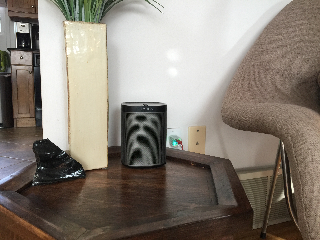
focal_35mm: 29
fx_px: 268
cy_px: 120
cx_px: 160
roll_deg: -1.8
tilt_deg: -8.5
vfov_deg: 48.2
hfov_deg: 61.7
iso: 32
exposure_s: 1/40
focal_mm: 4.15
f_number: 2.2
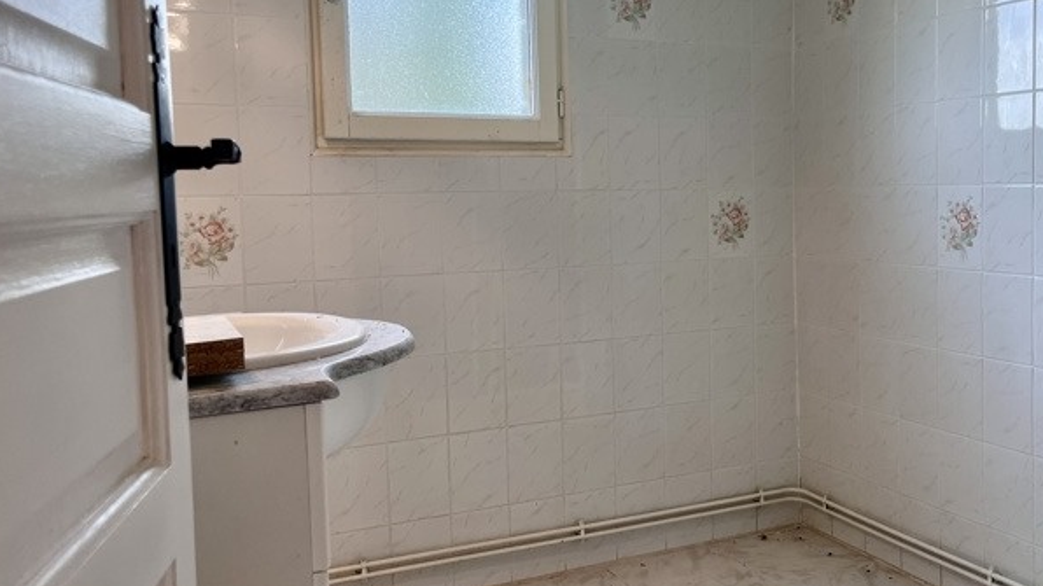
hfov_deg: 52.0
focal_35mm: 38
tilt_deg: -4.3
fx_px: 1051
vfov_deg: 31.2
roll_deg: +1.7
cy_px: 269
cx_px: 681
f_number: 1.6
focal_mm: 5.1
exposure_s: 1/100
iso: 64
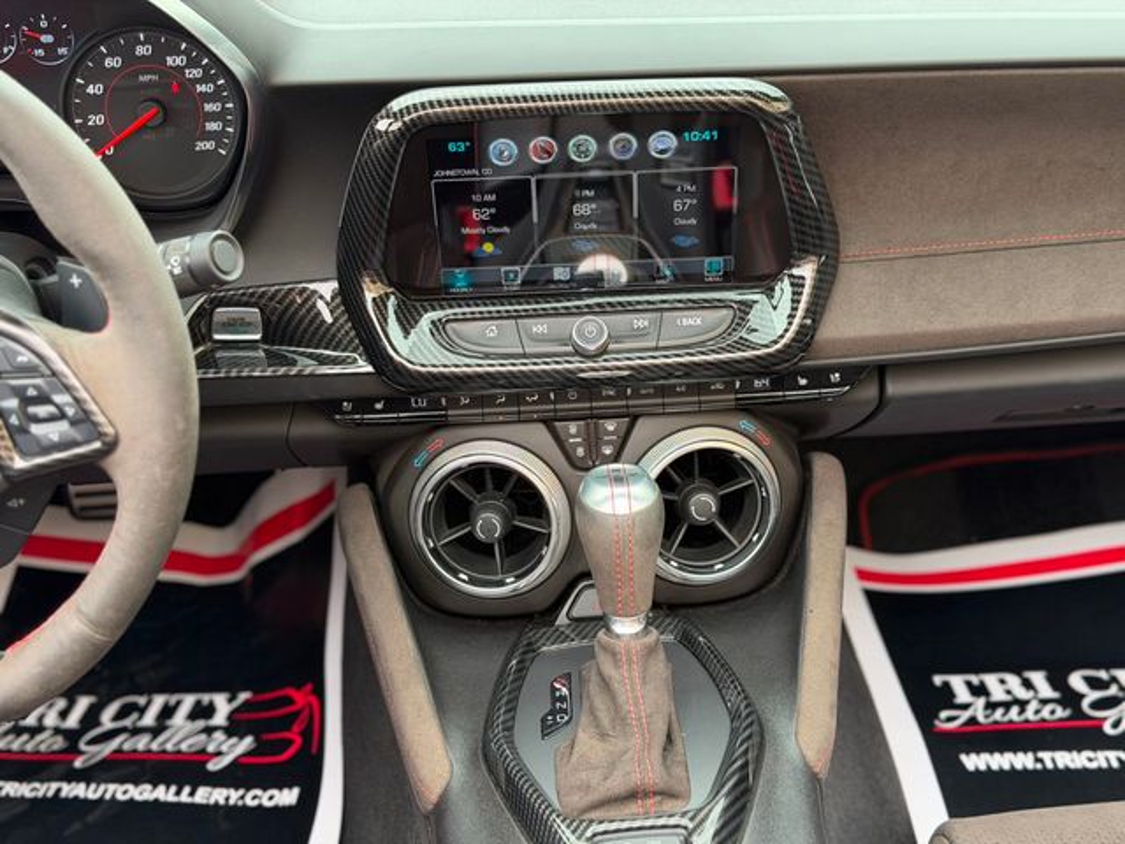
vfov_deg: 30.3
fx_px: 1560
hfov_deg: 39.7
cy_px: 422
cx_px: 562
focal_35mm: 48
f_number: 1.78
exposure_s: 1/154
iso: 64
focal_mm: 6.76
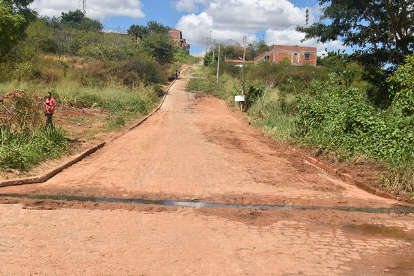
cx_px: 207
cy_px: 138
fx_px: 414
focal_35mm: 36
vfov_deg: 36.9
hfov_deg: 53.1
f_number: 10
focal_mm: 24
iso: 200
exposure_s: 1/400
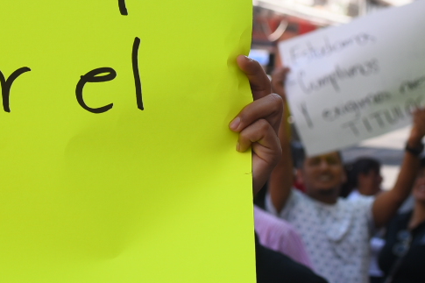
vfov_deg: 11.7
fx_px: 1381
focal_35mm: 117
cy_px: 230
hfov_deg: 16.7
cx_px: -91
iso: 200
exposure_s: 1/640
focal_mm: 35
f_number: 4.5
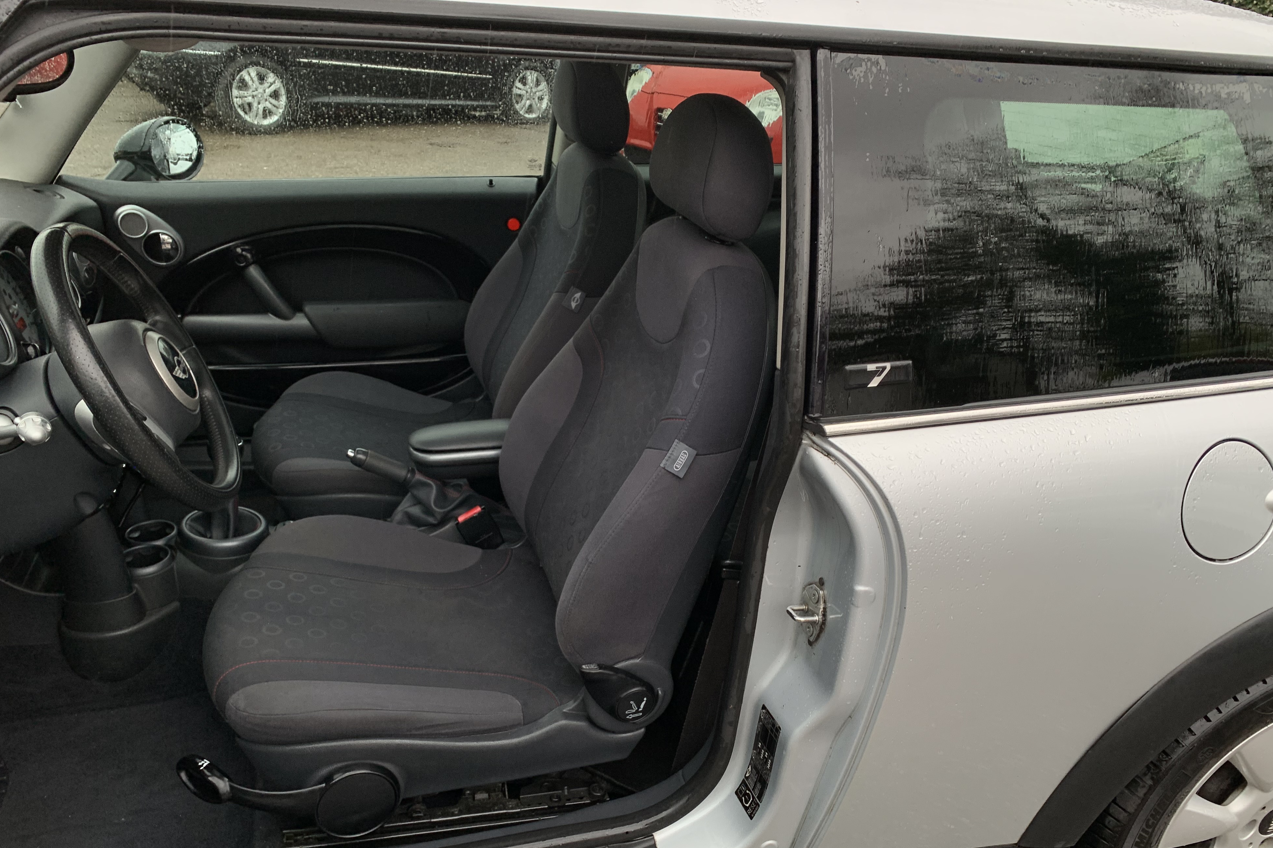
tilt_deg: -24.0
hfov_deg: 65.5
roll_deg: -4.0
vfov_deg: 46.3
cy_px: 489
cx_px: 657
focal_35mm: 28
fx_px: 990
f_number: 1.8
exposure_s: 1/122
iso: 64
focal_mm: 4.25
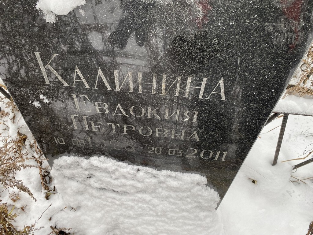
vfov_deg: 53.1
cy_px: 118
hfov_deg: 67.3
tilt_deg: -57.5
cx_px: 156
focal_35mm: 26
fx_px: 235
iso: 32
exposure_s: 1/166
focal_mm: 4.25
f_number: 1.8
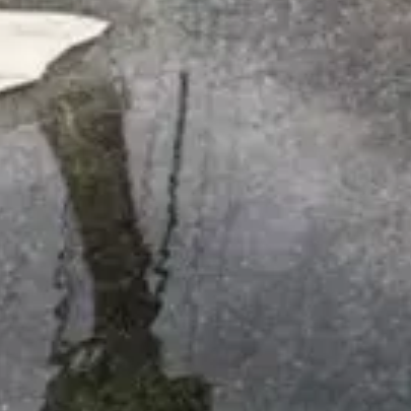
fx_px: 1975
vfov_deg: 11.9
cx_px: 703
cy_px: 110
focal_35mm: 147
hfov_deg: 11.2
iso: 20
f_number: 1.8
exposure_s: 1/532
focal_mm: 3.99
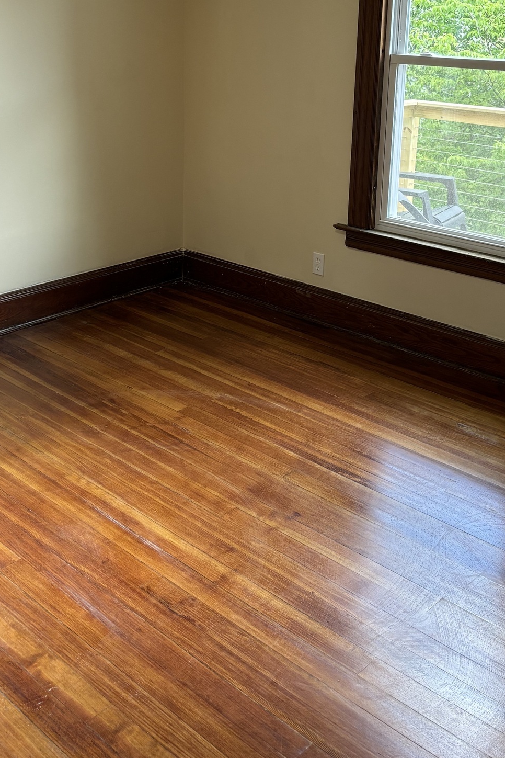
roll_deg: -2.5
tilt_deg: -10.8
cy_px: 216
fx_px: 905
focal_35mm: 43
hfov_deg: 31.1
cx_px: 212
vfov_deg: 44.3
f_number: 1.6
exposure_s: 1/120
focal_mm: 5.96
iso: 125
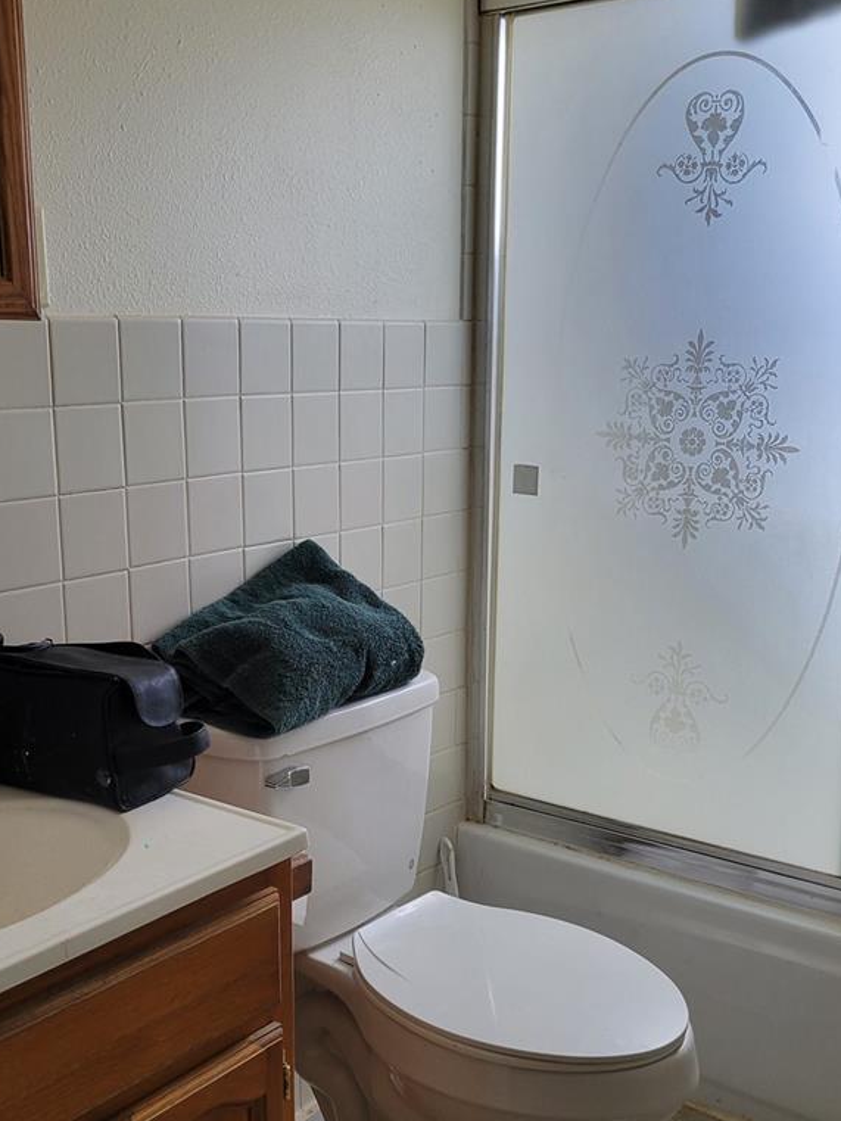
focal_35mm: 41
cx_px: 380
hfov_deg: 35.1
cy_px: 661
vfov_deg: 45.6
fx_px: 1328
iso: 100
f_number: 1.8
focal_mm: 5.4
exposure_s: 1/120
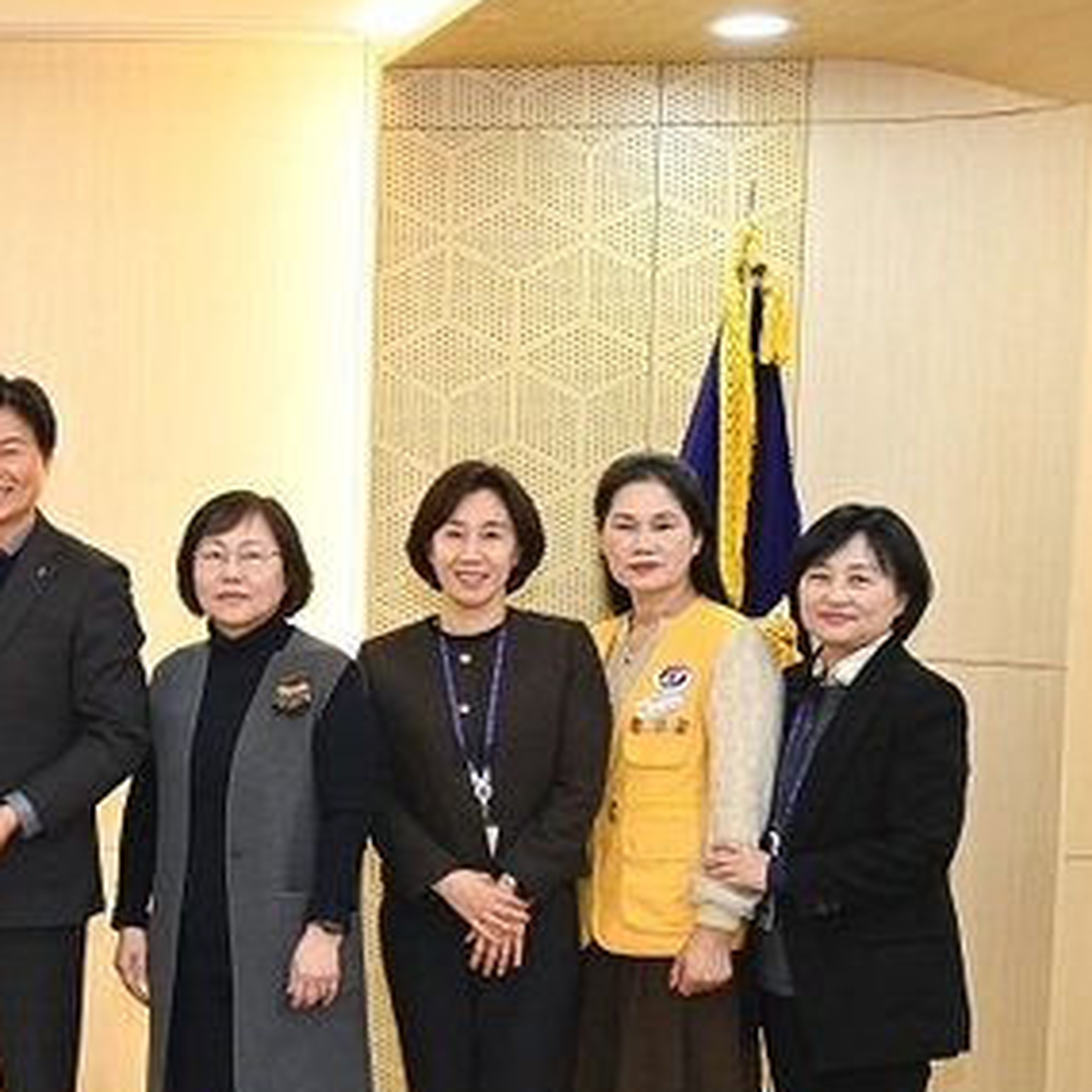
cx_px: -226
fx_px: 2534
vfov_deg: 24.2
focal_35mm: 71
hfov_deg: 22.4
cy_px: 694
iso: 2000
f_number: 5.6
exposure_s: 1/160
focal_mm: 34
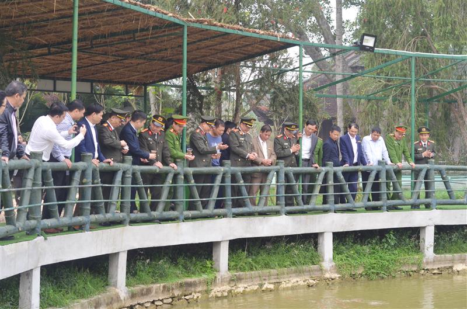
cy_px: 154
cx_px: 234
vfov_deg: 18.1
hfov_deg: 27.1
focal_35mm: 75
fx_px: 970
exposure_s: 1/160
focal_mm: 50
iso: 500
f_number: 6.3
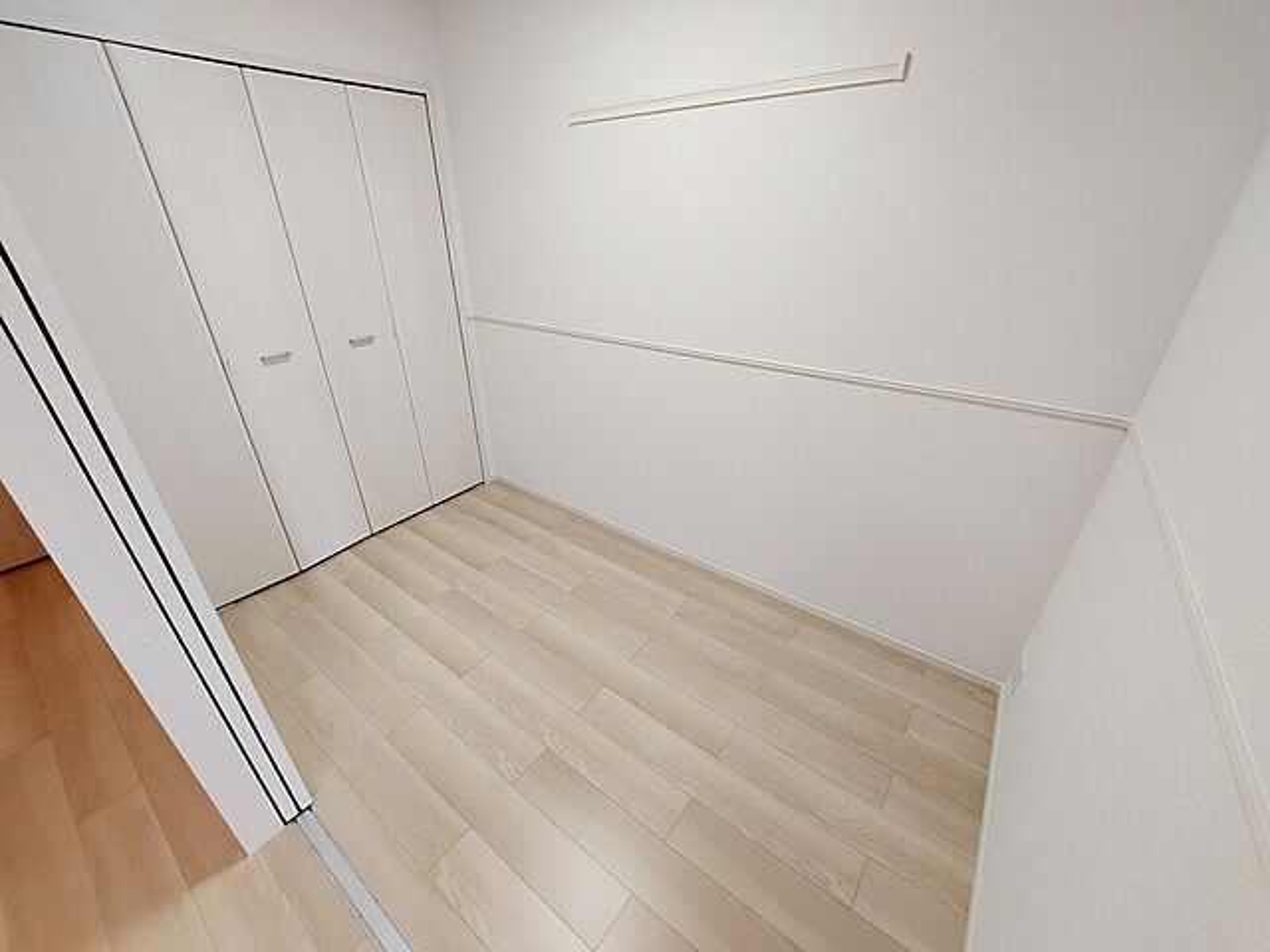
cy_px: 476
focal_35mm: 13
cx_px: 635
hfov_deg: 106.2
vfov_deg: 89.9
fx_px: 477
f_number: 2.2
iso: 80
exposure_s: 1/60
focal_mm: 1.74
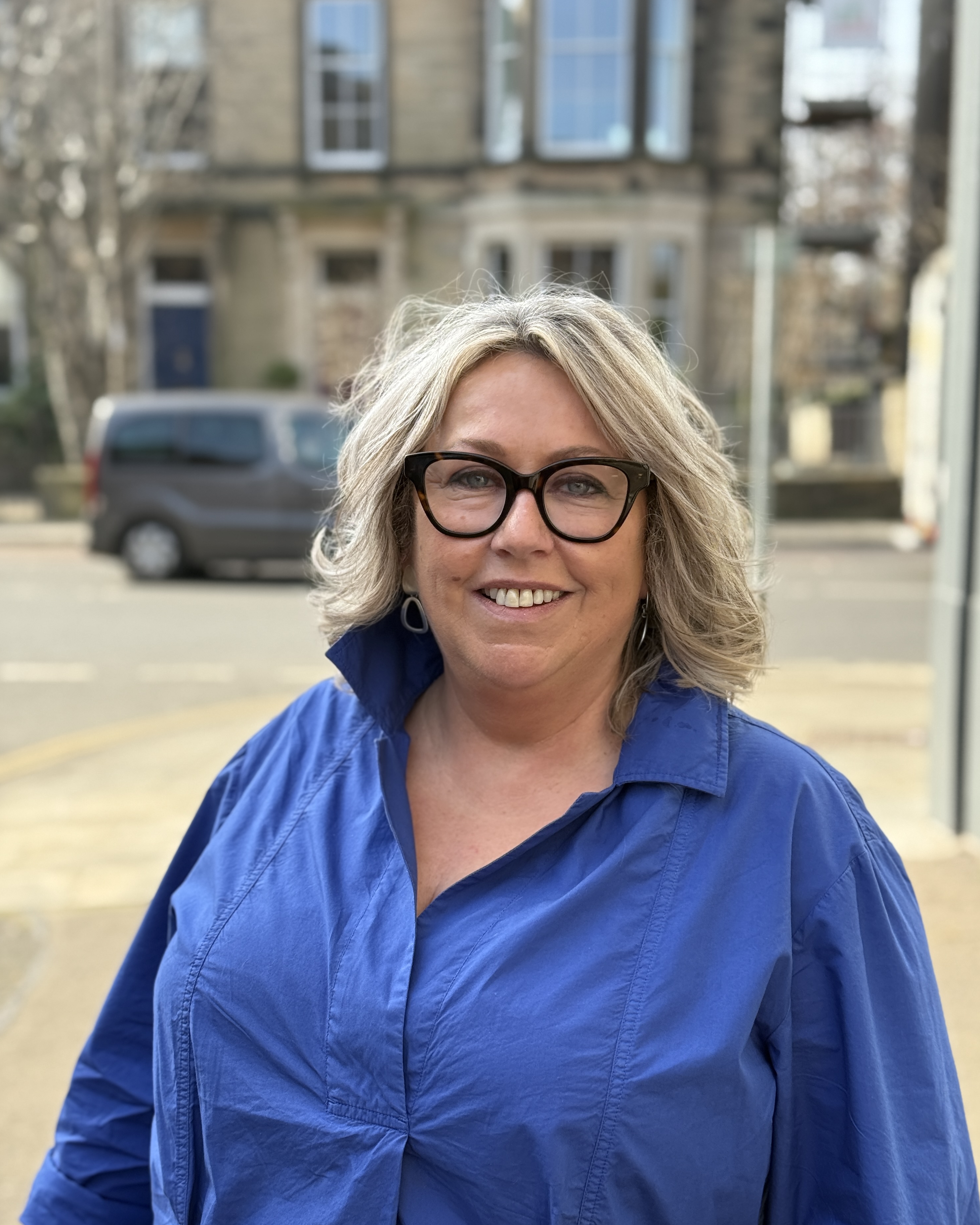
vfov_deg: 36.6
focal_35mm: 51
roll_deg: -0.9
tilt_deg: -9.2
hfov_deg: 29.7
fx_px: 1849
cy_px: 658
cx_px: 498
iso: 80
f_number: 1.78
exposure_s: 1/747
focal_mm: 6.76
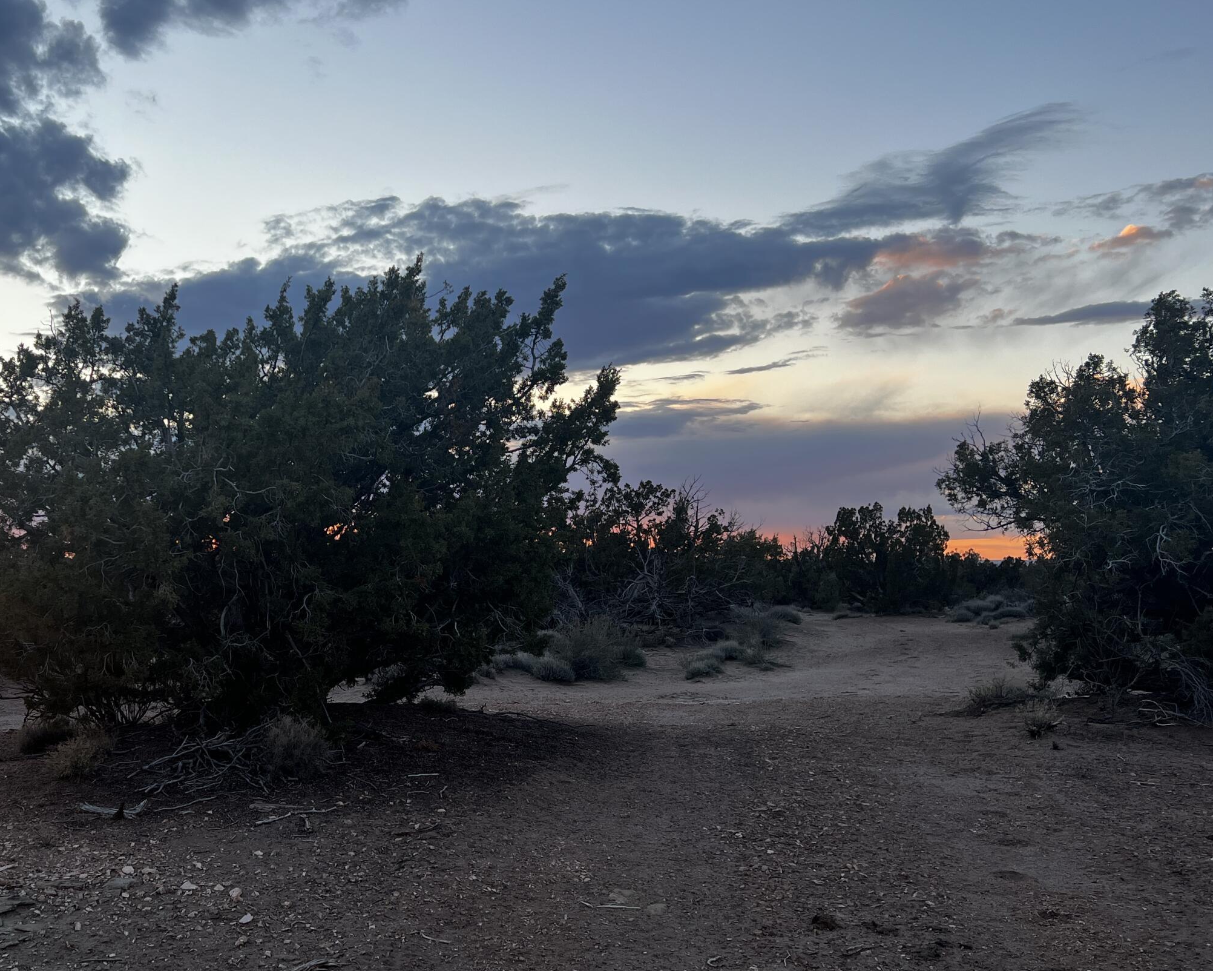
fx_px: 1364
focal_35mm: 38
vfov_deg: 39.1
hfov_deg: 46.8
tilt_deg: -0.5
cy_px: 554
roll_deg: +0.2
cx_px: 364
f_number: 1.5
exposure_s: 1/249
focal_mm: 5.7
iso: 40
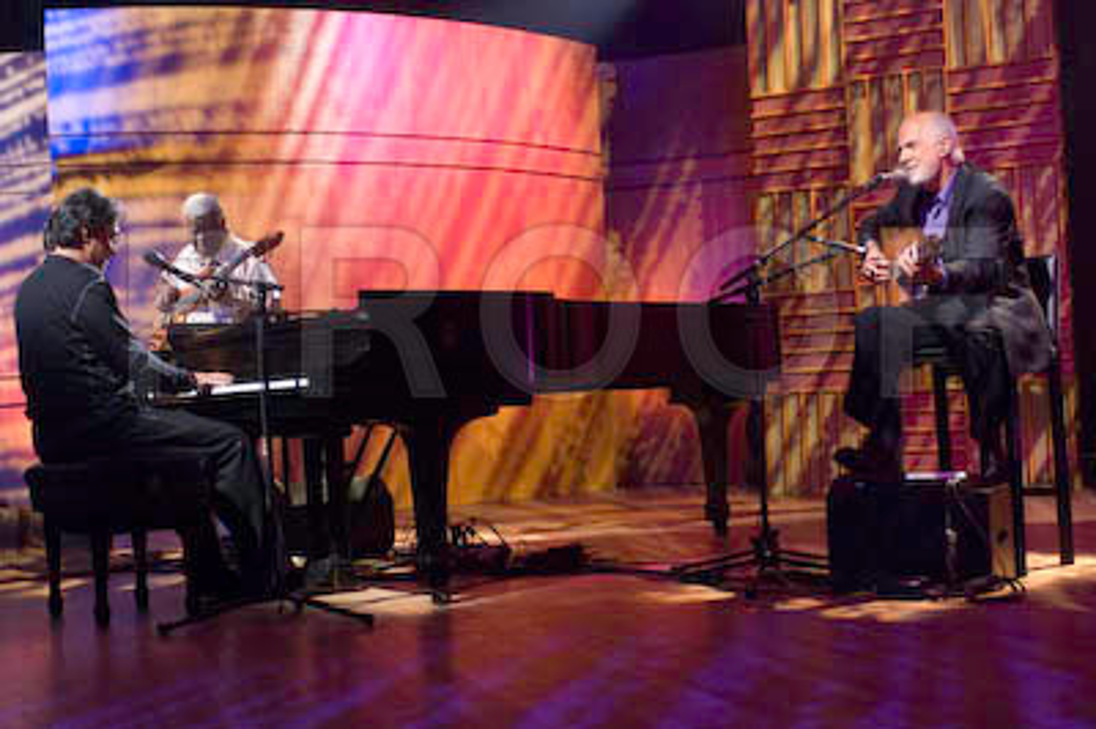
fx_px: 1597
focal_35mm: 52
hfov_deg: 37.9
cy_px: 364
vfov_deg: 25.7
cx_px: 548
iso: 800
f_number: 2.8
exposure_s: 1/60
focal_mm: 35
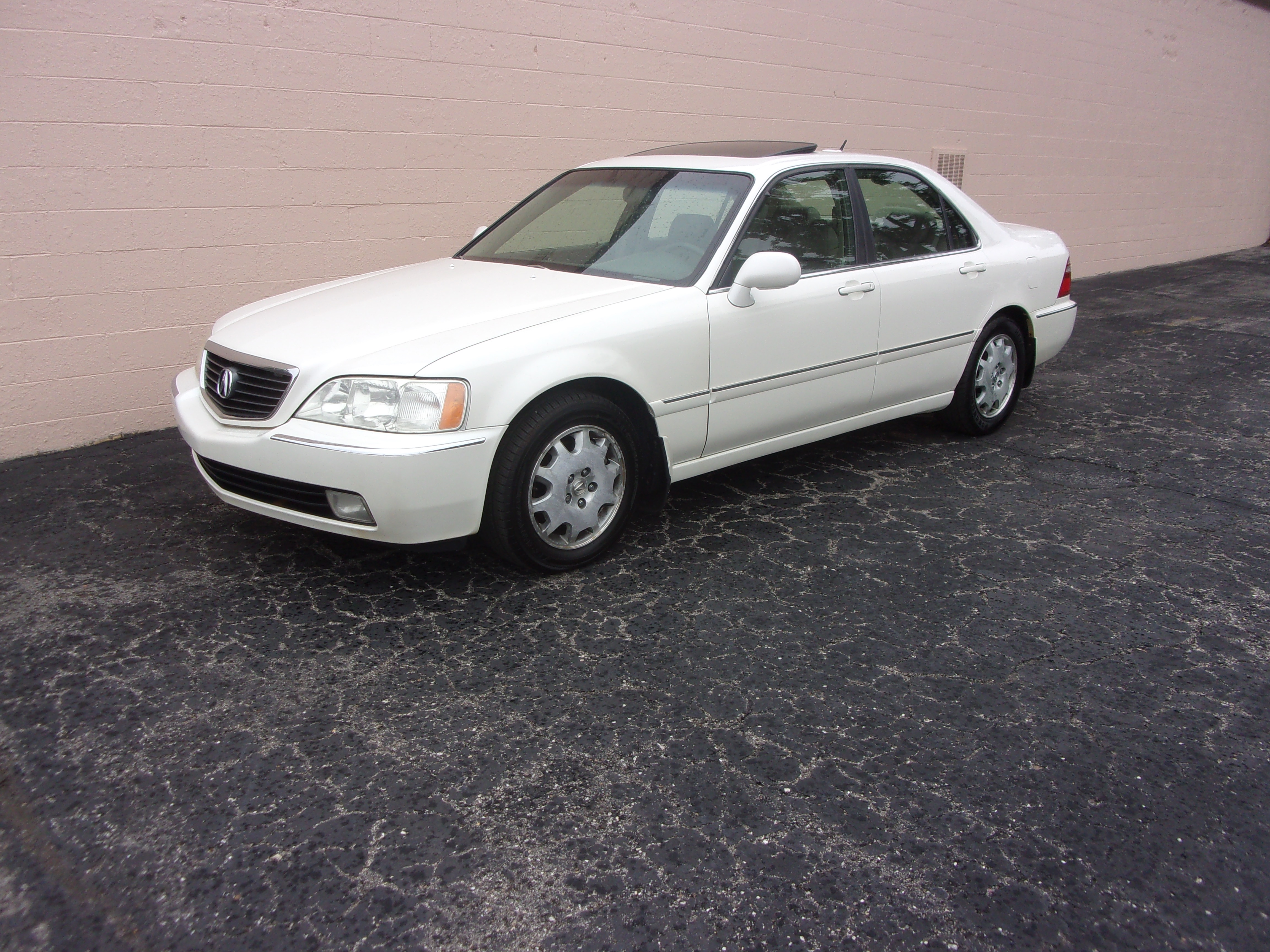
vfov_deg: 49.7
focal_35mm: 28
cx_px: 635
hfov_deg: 63.4
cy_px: 476
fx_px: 1027
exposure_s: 1/125
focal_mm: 5.1
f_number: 3.9
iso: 80
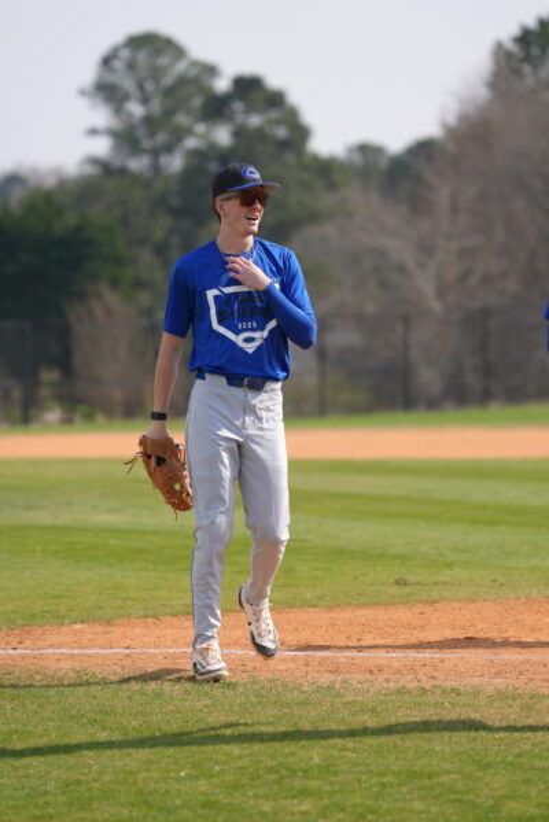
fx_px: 4569
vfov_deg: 10.3
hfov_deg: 6.9
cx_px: 274
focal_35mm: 200
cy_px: 411
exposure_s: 1/500
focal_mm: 200
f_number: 4.5
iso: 80
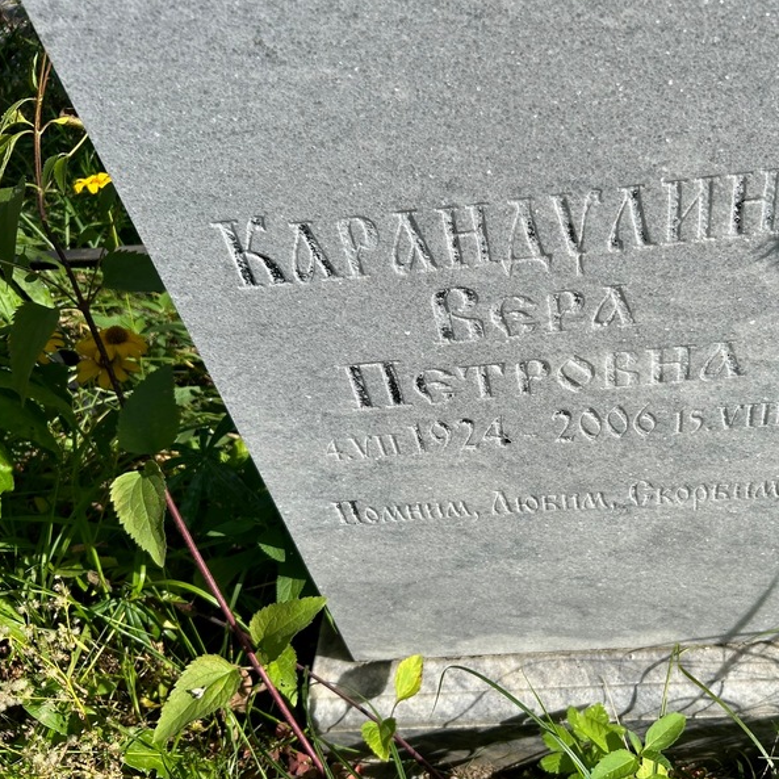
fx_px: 789
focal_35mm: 31
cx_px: 486
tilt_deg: -46.1
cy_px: 390
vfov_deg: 52.5
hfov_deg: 52.0
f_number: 1.5
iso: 50
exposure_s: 1/3704
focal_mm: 5.7
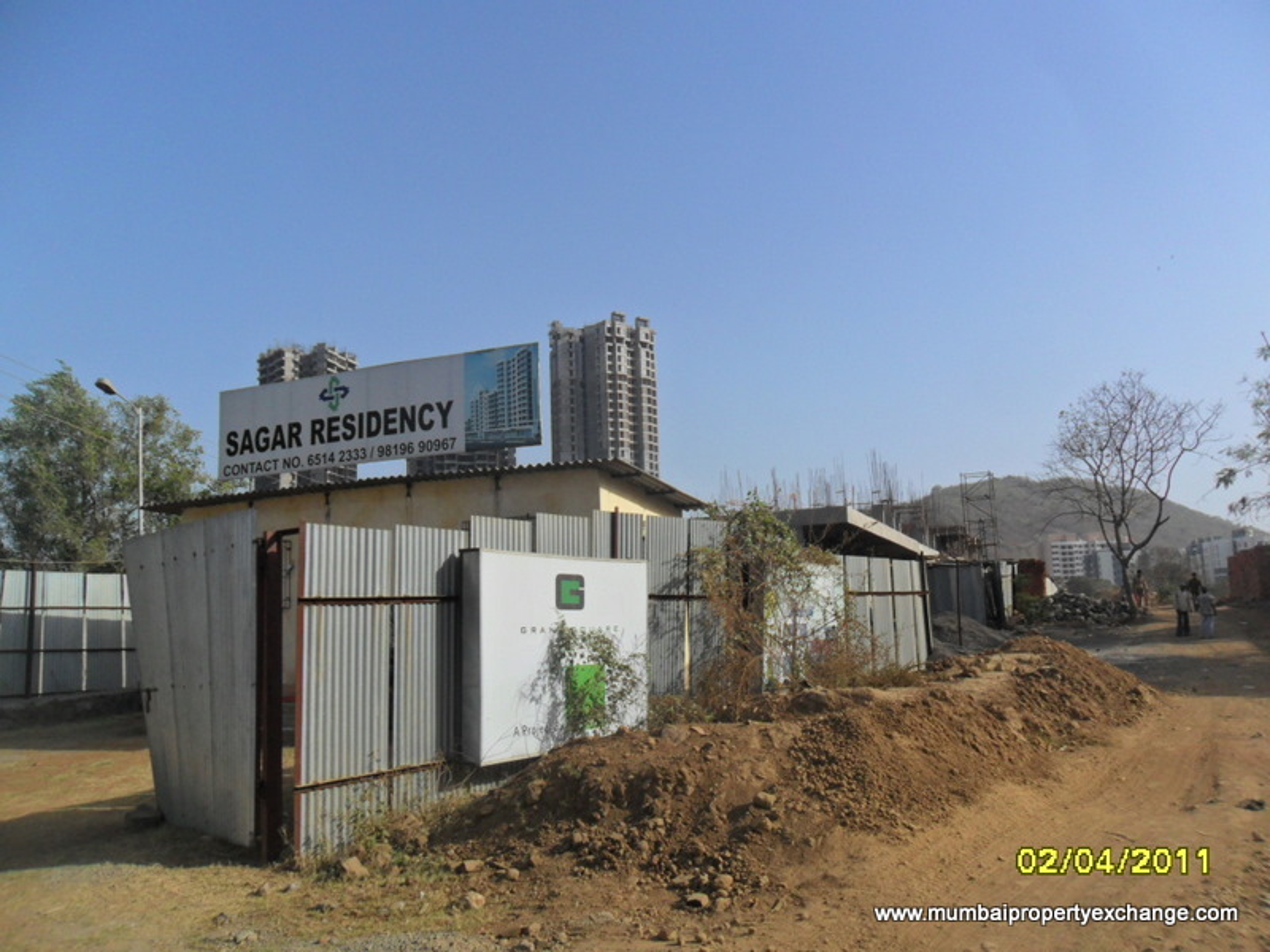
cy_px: 476
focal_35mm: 27
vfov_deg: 51.4
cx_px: 635
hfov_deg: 65.3
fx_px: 991
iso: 100
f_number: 8.9
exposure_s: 1/250
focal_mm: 4.9
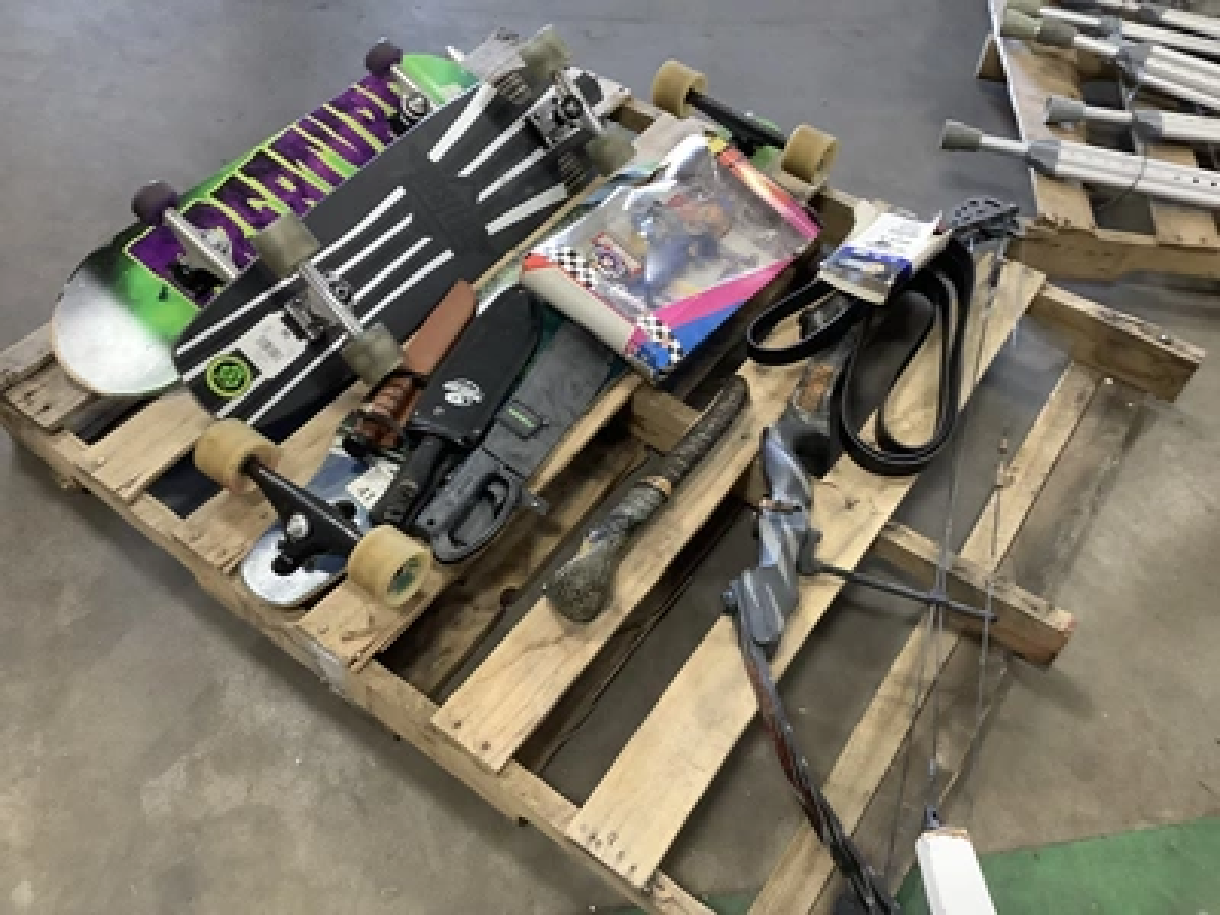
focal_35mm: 31
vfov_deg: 45.4
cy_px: 458
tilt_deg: -51.8
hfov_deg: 58.4
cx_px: 610
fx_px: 1093
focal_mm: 3.3
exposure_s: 1/40
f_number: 2.4
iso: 320
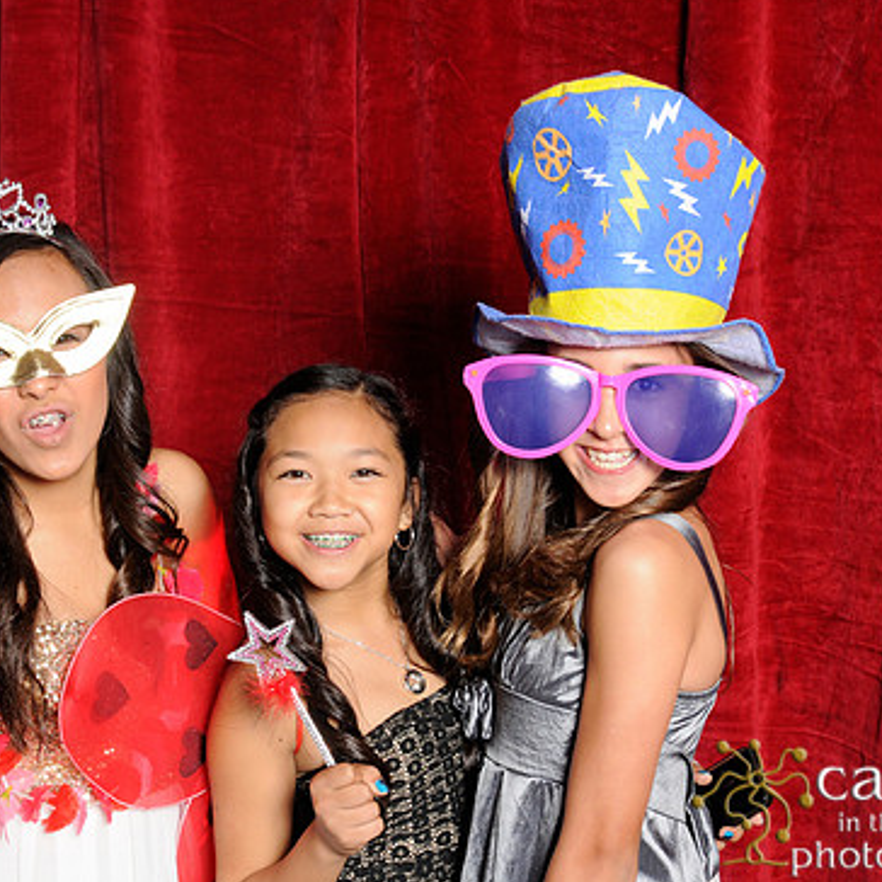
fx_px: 1874
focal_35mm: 65
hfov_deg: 26.4
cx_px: 337
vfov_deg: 26.5
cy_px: 430
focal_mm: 32
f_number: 8
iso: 400
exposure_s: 1/60
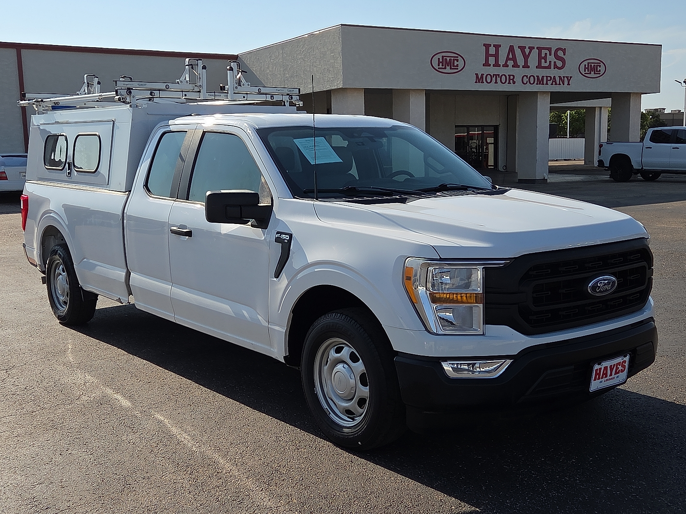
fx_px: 793
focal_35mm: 40
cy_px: 257
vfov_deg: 36.0
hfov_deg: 46.8
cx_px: 343
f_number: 1.8
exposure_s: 1/10000
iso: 77
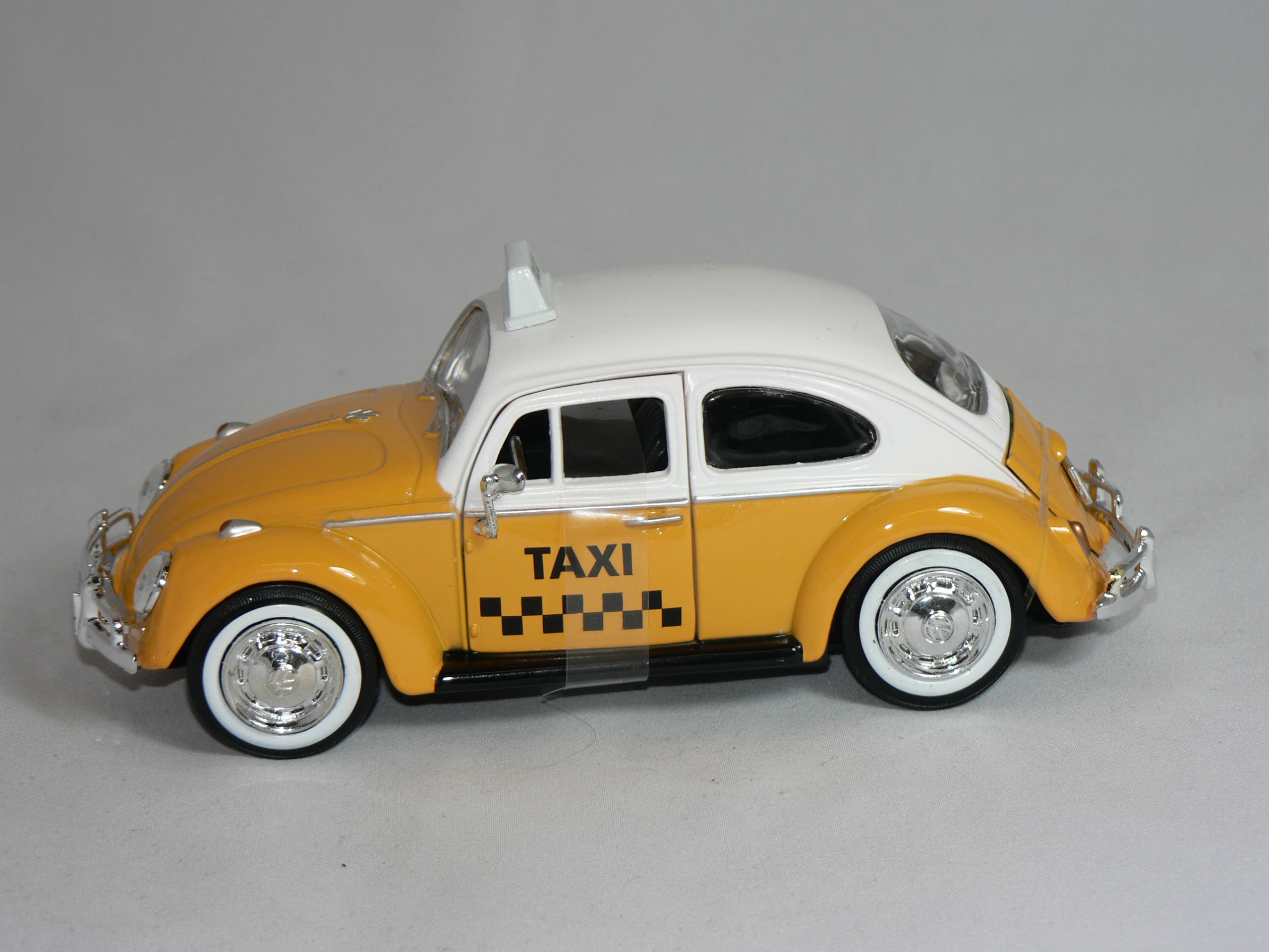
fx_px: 3813
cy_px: 476
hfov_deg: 18.9
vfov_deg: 14.2
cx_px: 634
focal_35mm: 104
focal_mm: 17.3
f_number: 3.2
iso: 80
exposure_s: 1/60
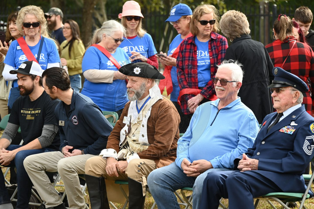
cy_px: 104
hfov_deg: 12.1
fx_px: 1483
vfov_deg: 8.1
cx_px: 157
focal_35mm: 170
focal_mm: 170
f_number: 7.6
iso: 400
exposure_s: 1/250
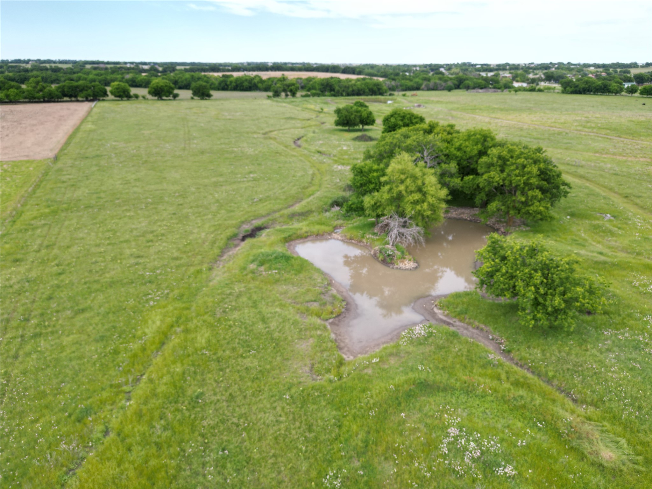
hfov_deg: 71.6
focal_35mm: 24
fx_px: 452
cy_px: 244
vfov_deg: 56.8
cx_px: 326
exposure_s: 1/1000
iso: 100
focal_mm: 6.72
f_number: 1.7
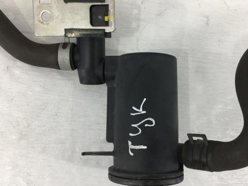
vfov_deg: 36.0
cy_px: 91
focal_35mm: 40
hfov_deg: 46.7
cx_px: 137
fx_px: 287
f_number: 2.2
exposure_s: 1/50
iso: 32
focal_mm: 4.15
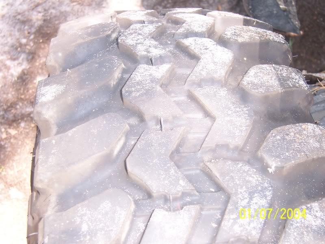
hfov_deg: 29.4
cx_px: 162
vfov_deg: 22.3
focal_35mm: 66
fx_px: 620
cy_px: 122
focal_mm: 11
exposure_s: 1/60
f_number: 4
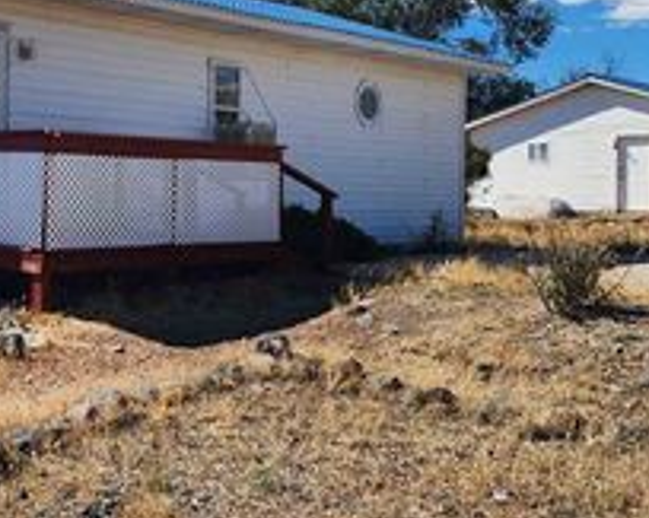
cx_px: 99
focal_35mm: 55
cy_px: 170
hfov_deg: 32.9
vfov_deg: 27.4
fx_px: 1056
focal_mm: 6.4
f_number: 1.8
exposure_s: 1/1262
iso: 12
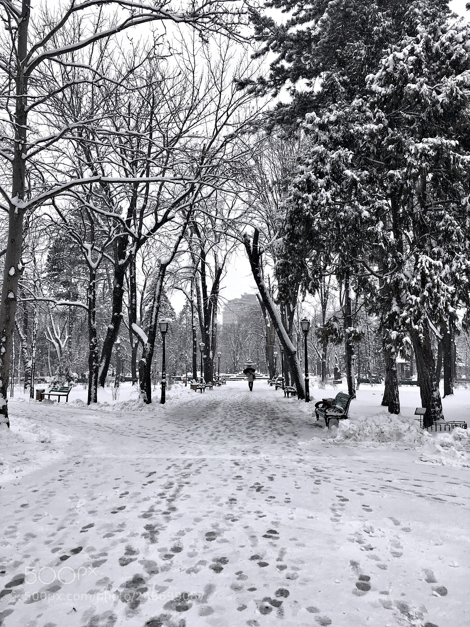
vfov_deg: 61.7
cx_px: 235
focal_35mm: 29
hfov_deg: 48.2
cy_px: 314
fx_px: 525
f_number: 2.2
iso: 25
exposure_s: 1/466
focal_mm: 4.15
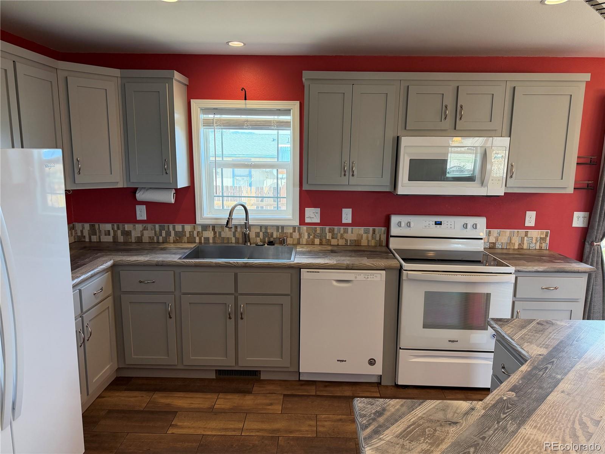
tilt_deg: -8.9
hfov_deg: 71.6
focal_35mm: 24
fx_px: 419
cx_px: 302
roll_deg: -0.5
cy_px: 227
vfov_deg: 56.8
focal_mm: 6.76
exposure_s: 1/178
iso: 200
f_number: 1.78
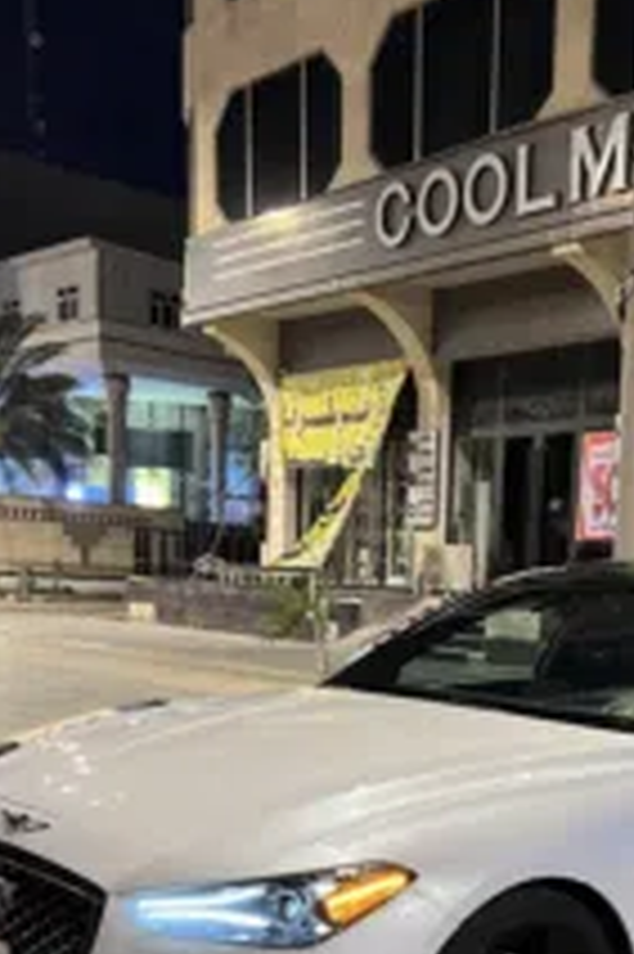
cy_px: 792
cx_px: 522
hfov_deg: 25.9
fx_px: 1349
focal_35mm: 51
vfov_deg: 37.2
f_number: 1.5
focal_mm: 5.7
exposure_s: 1/48
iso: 320
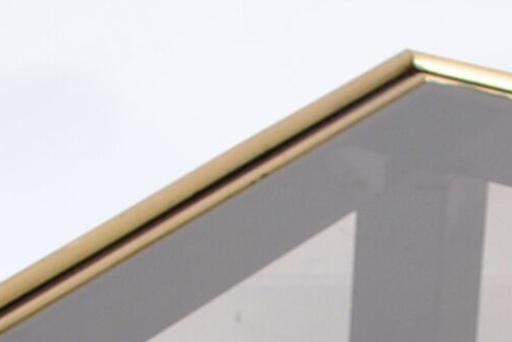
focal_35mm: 257
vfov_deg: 5.1
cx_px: 178
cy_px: 1057
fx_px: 3655
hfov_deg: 8.0
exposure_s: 1/80
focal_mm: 22
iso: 200
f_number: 4
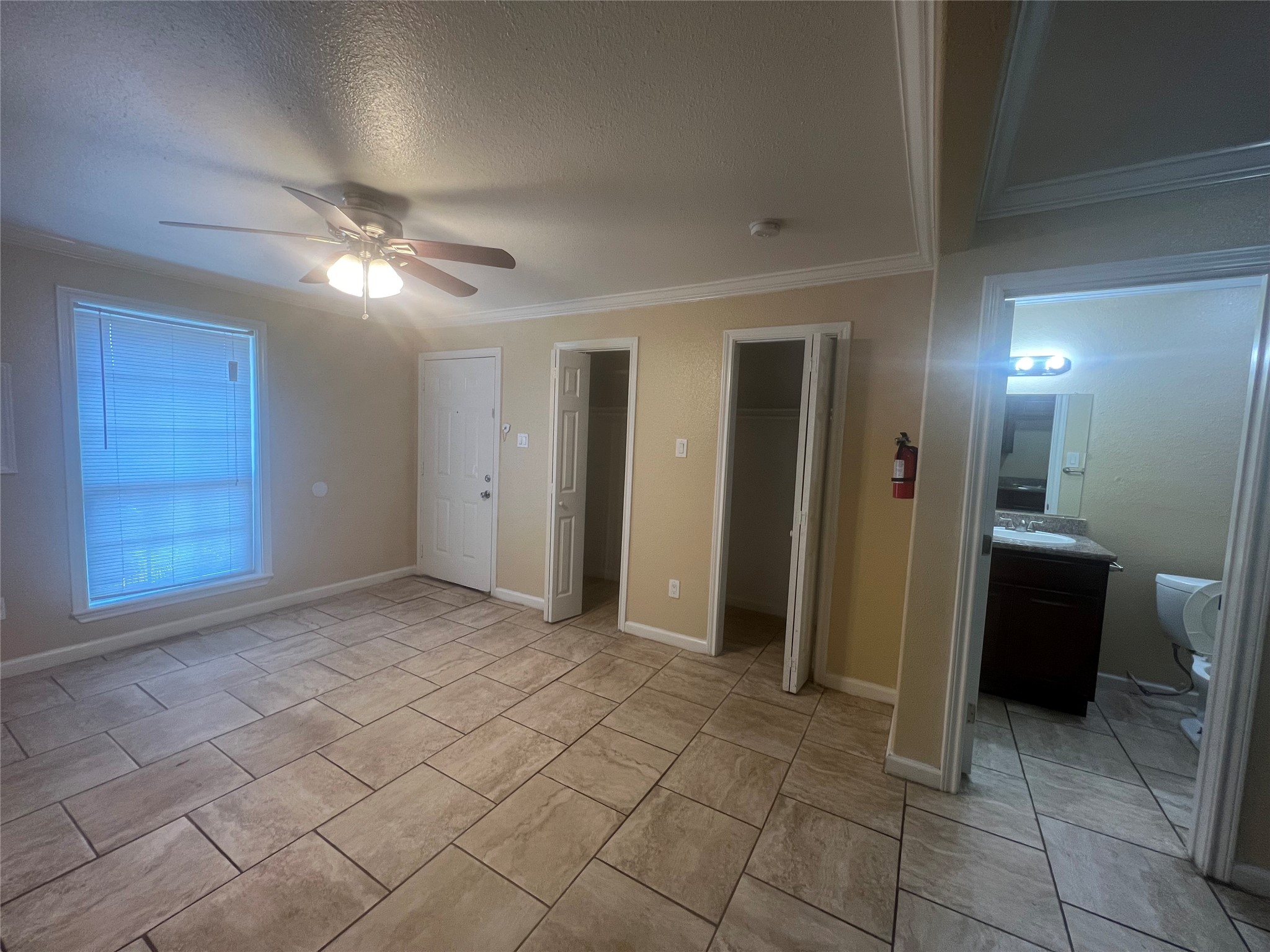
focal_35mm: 13
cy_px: 476
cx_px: 635
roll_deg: -2.1
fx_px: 477
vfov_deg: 89.9
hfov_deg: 106.2
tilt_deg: -5.2
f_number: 1.8
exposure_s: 1/60
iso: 125
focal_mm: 1.57
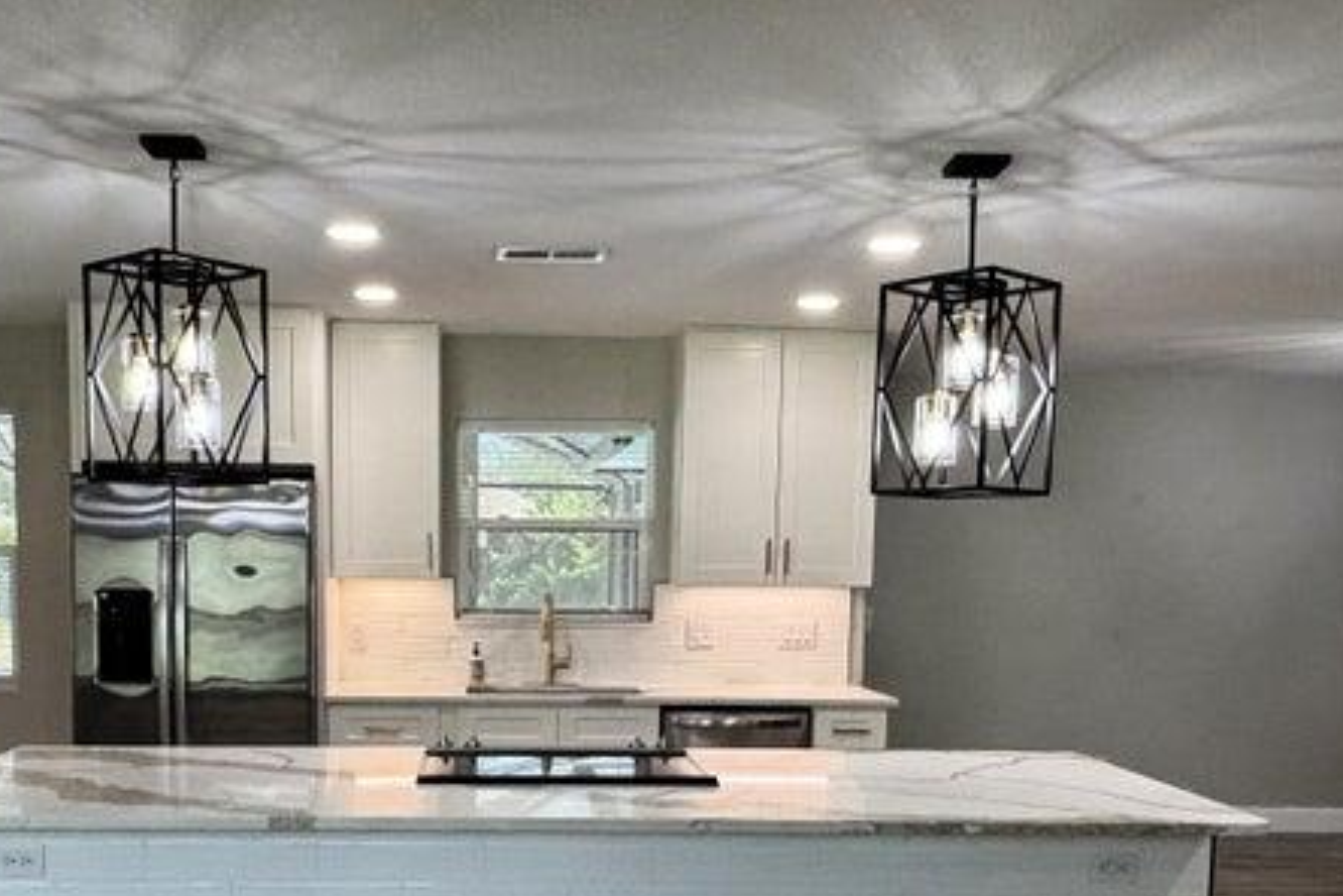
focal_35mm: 36
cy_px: 675
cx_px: 538
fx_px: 1343
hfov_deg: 52.8
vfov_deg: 36.0
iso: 100
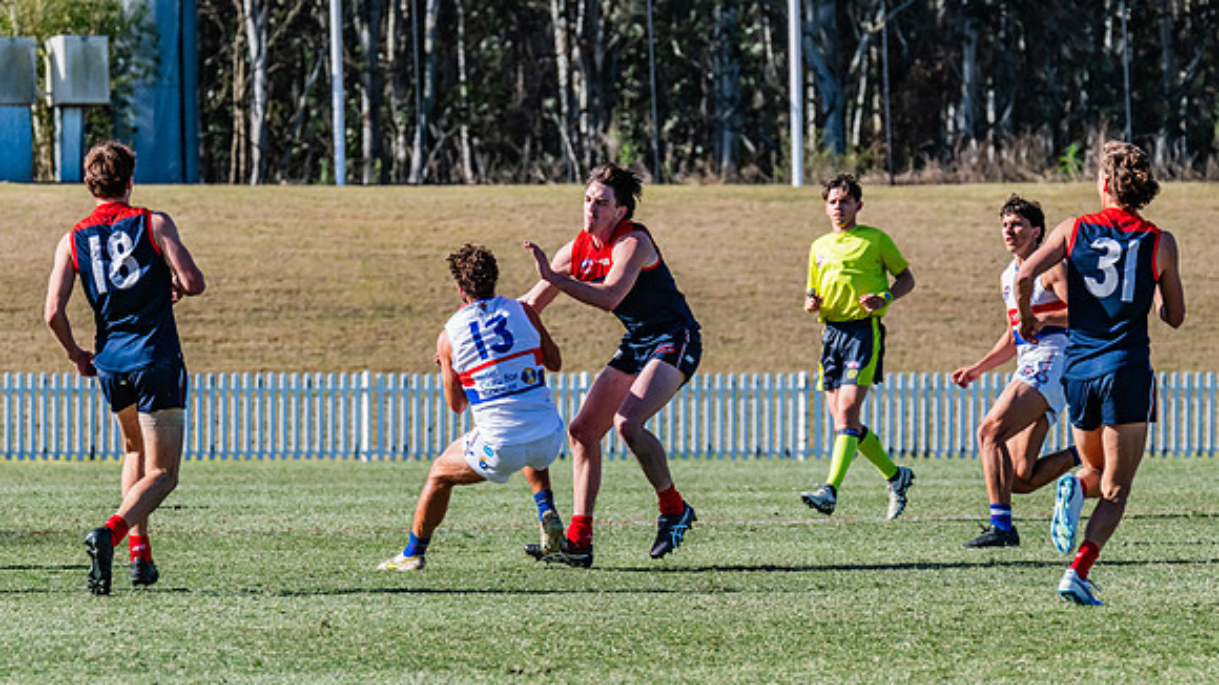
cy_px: 280
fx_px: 12714
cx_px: 539
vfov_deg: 3.1
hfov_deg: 5.5
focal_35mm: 393
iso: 800
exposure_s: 1/1600
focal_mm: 310
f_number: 9
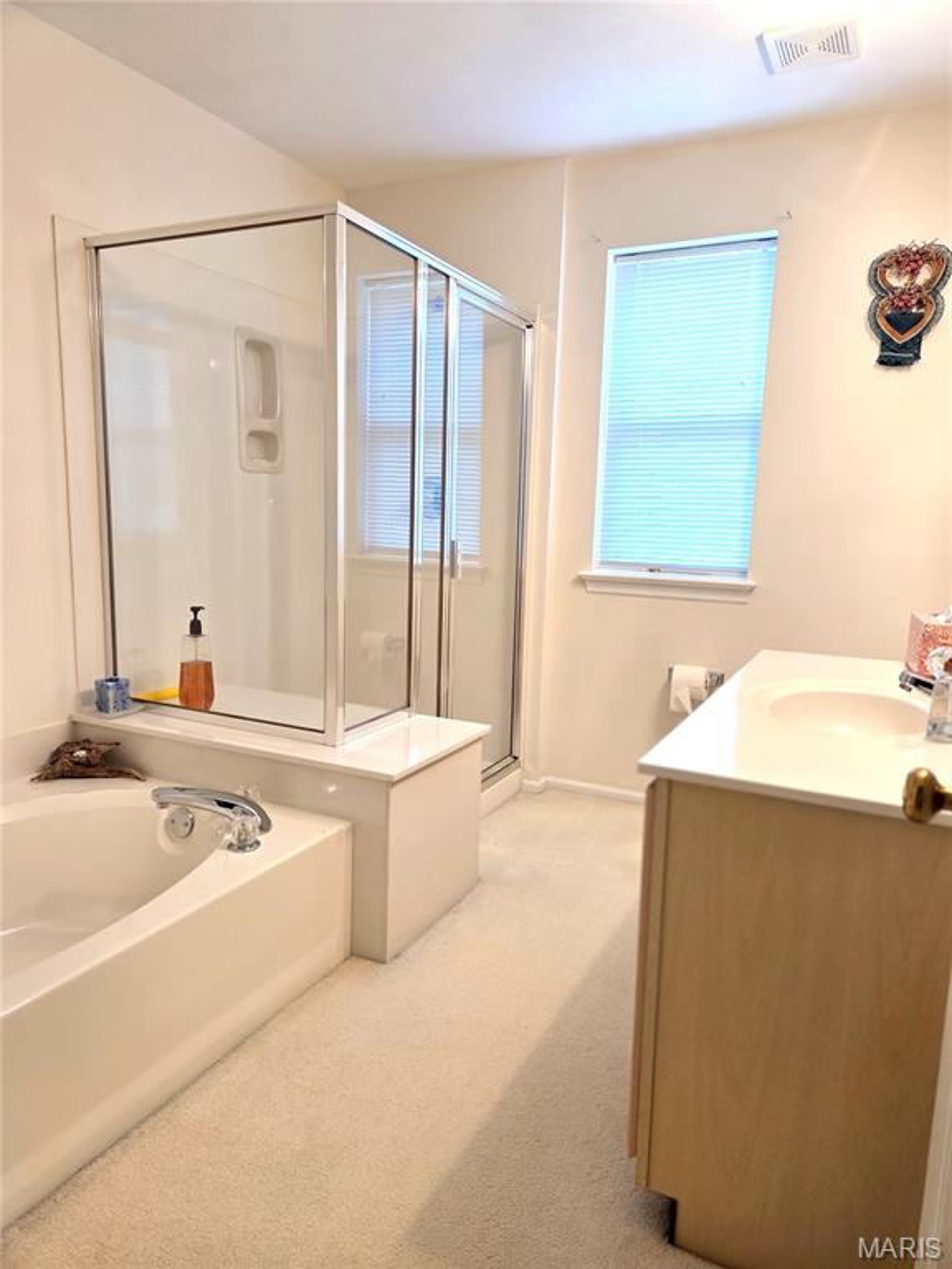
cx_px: 476
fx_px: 843
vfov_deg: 73.9
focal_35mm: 23
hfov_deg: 58.9
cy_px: 634
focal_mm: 5.4
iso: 80
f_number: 1.8
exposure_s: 1/120
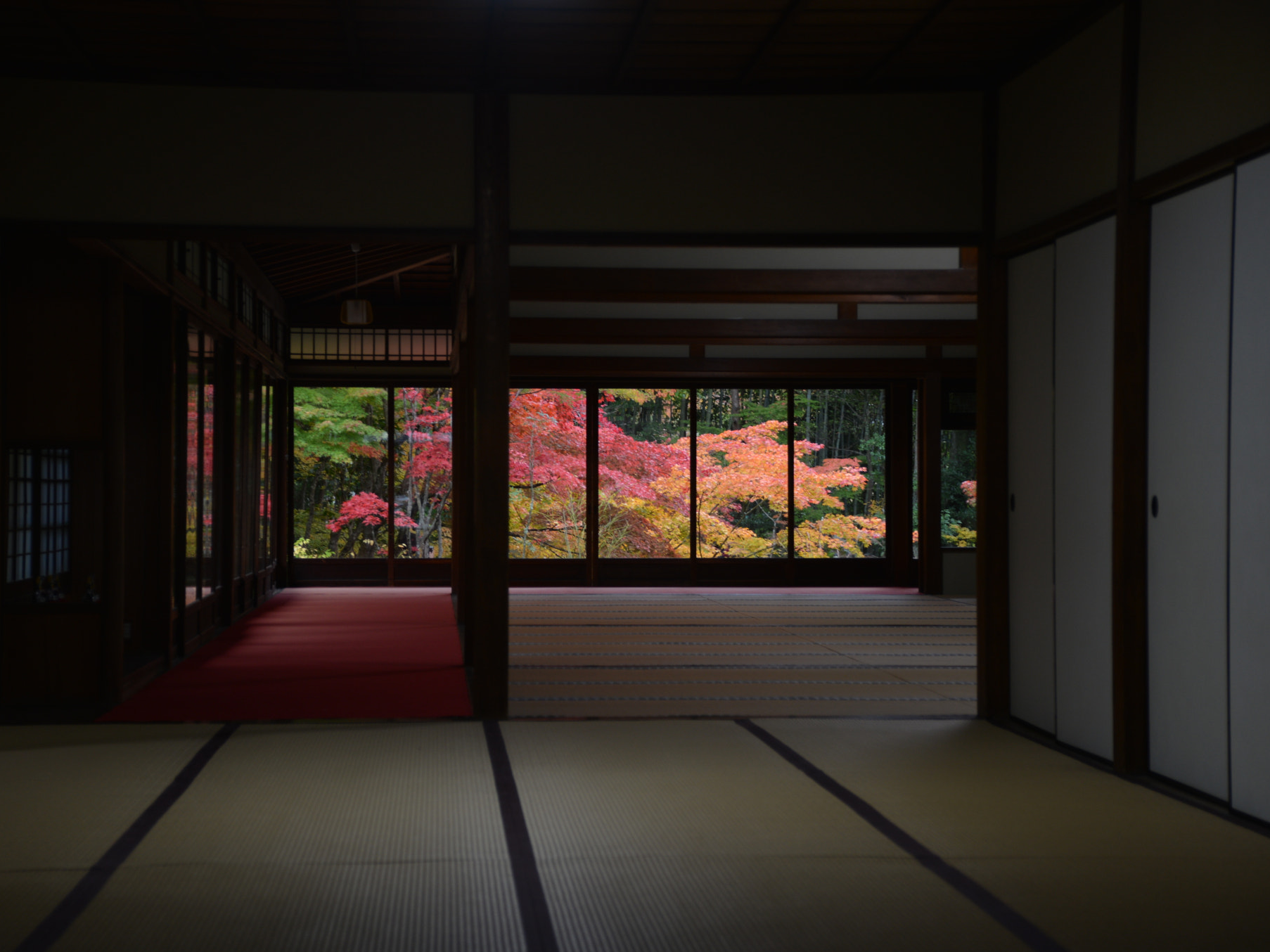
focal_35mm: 72
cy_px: 475
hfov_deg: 27.0
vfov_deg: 20.4
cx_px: 612
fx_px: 2641
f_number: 4.5
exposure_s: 1/60
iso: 250
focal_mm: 66
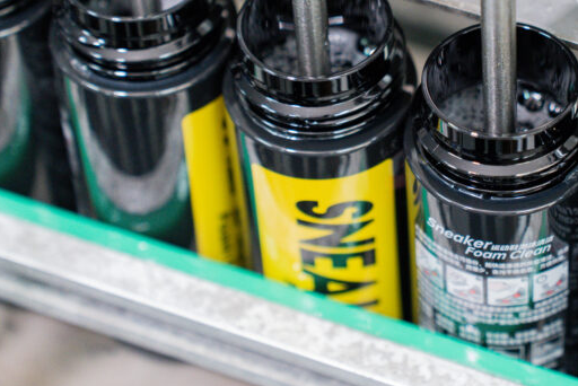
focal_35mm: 150
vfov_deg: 9.1
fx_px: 2410
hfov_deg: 13.6
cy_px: 96
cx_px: 457
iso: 2000
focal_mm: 75
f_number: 3.2
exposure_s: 1/125
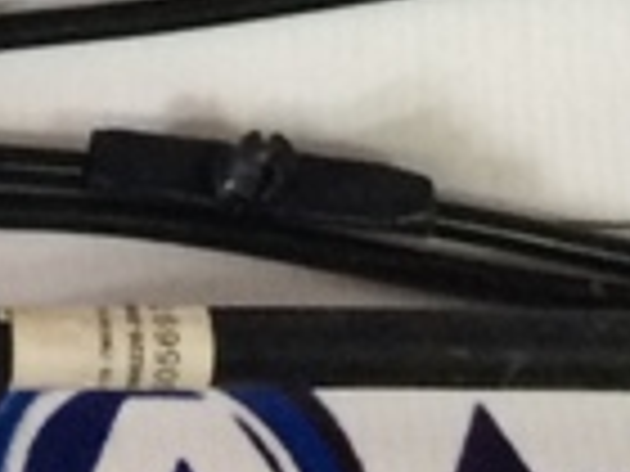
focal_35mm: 212
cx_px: -680
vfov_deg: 6.3
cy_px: -1083
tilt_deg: -50.3
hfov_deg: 8.8
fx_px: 3858
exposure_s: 1/33
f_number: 2.2
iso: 125
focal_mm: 4.15
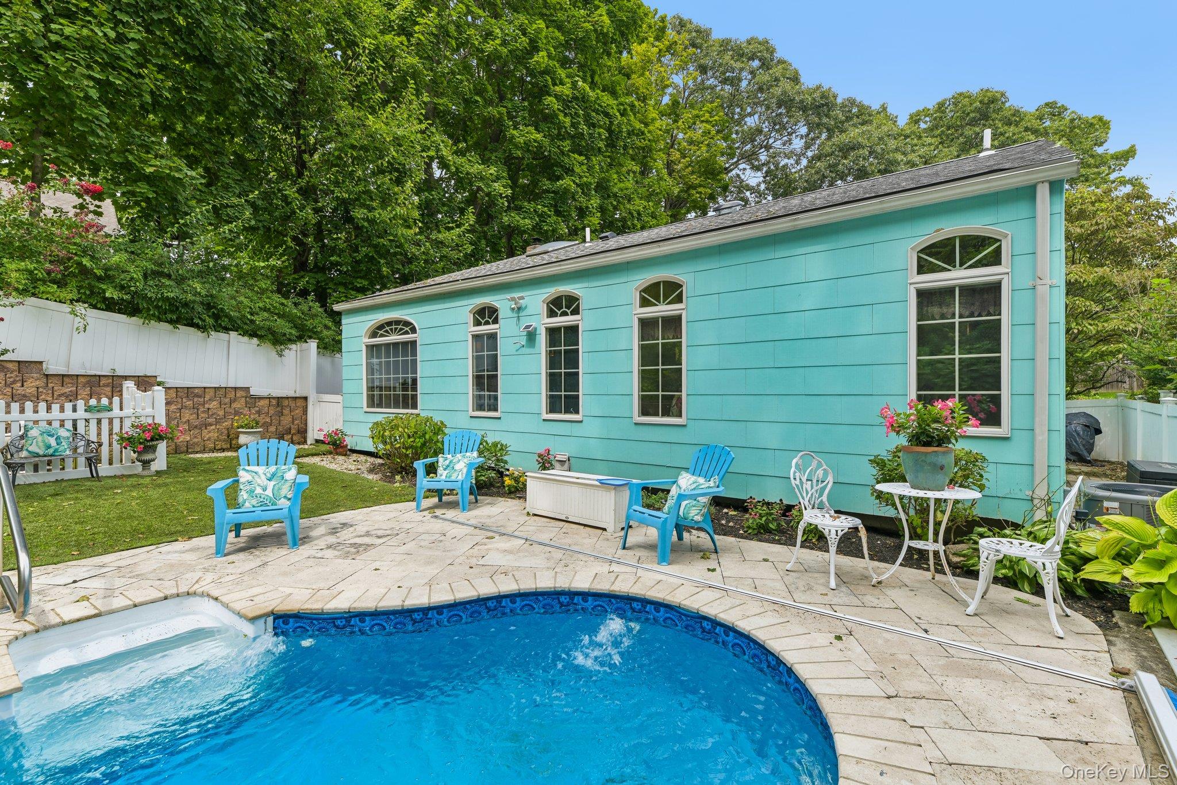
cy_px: 392
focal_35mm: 16
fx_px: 523
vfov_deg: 73.7
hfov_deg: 96.7
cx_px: 588
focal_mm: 16
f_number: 9
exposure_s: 1/60
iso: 125
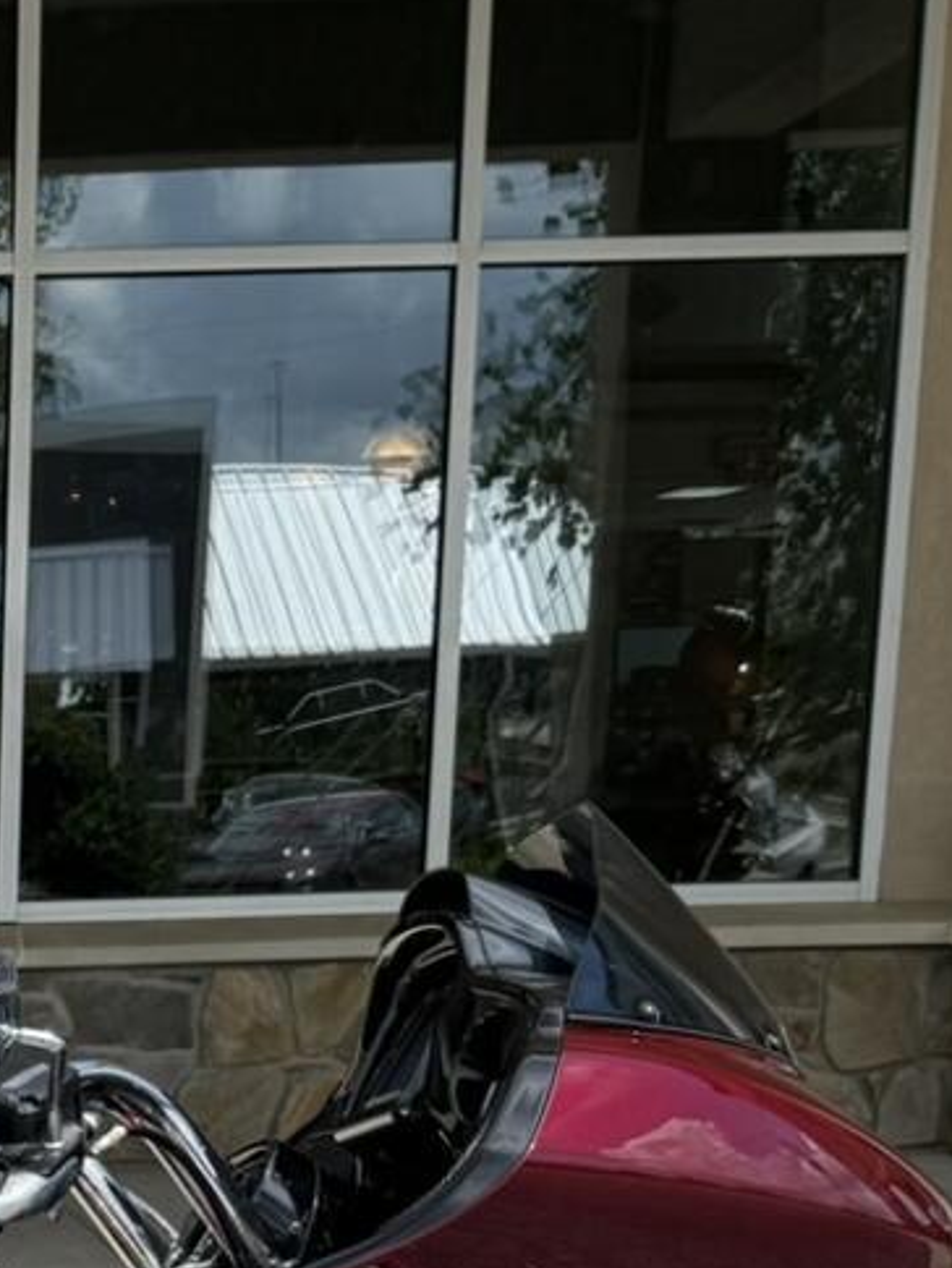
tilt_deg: -13.4
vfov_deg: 18.3
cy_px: 1692
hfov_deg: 13.9
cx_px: -541
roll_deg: +1.6
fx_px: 3629
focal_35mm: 99
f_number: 1.78
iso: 80
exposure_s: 1/5319
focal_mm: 6.76
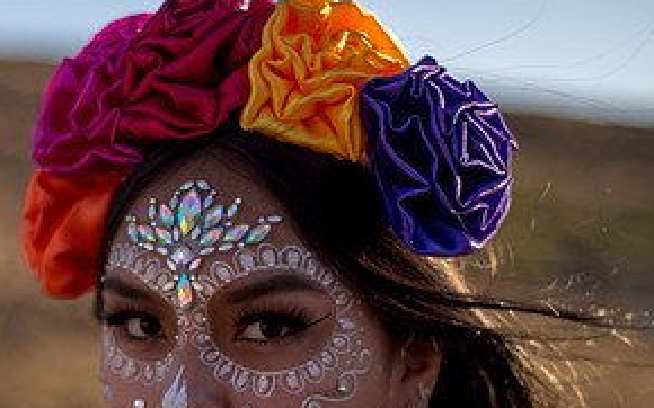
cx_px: 183
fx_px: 1817
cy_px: 384
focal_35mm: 102
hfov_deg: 20.3
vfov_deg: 12.7
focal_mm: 50
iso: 100
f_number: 1.8
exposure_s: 1/4000
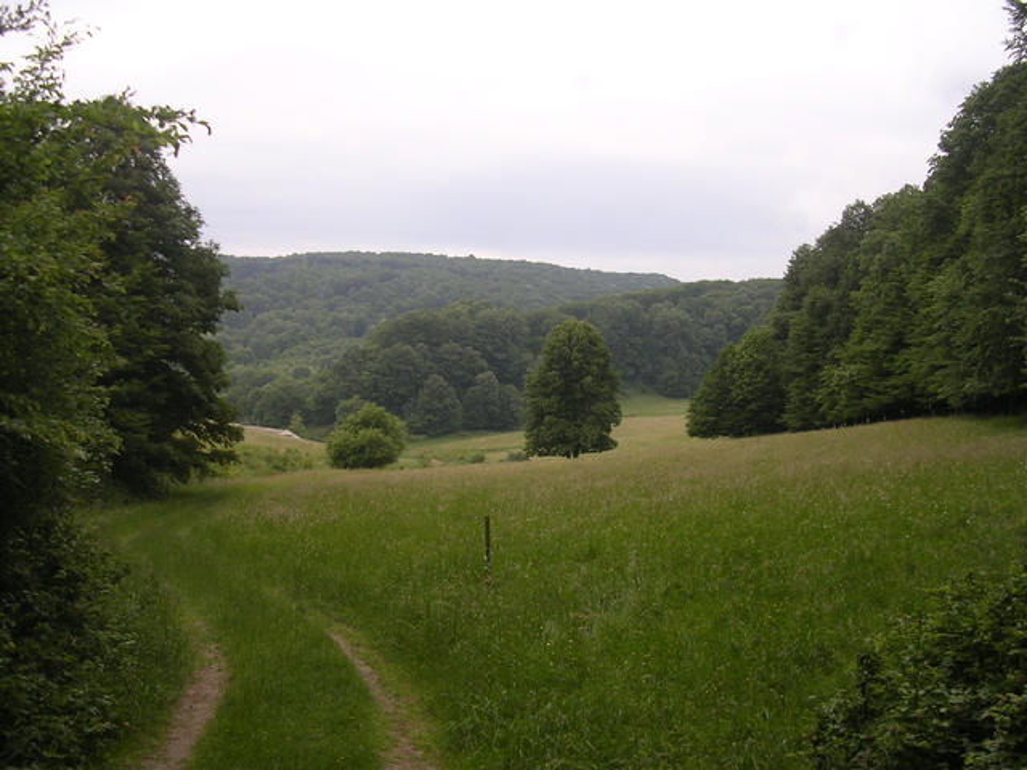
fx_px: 1127
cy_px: 385
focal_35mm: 38
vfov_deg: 37.7
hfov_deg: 49.0
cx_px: 514
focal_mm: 5.8
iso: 100
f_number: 2.8
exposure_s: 1/239
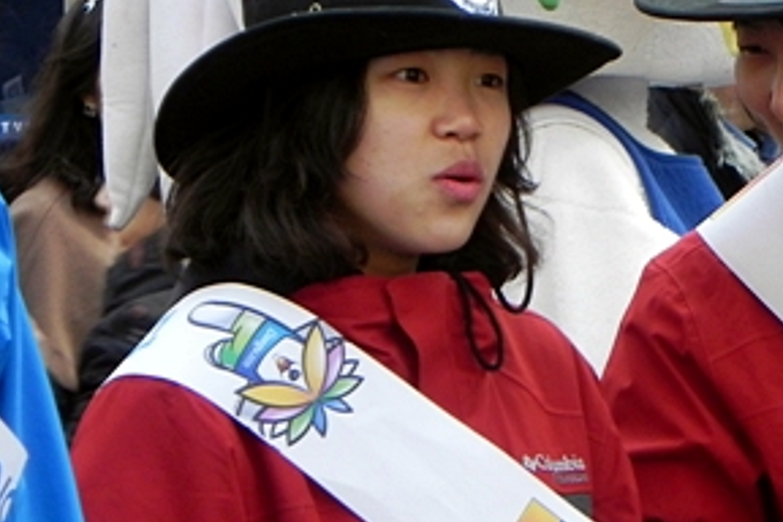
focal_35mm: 275
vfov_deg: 5.0
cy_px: 276
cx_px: 704
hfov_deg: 7.5
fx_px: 5981
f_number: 4.5
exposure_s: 1/130
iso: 160
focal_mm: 23
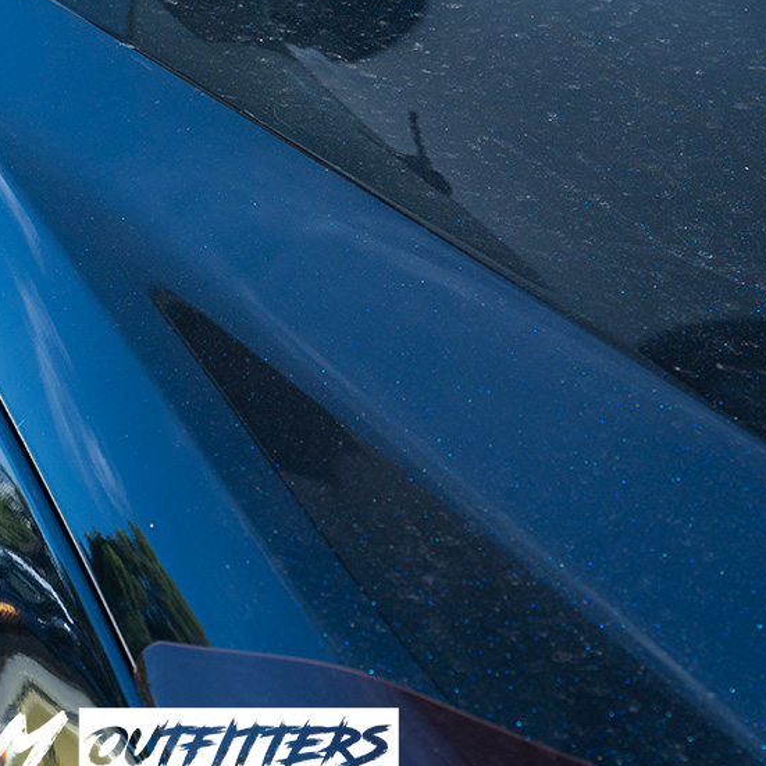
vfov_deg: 19.6
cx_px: 67
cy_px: -10
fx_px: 2153
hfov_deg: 19.8
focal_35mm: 86
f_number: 5.6
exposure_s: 1/125
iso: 100
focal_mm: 31
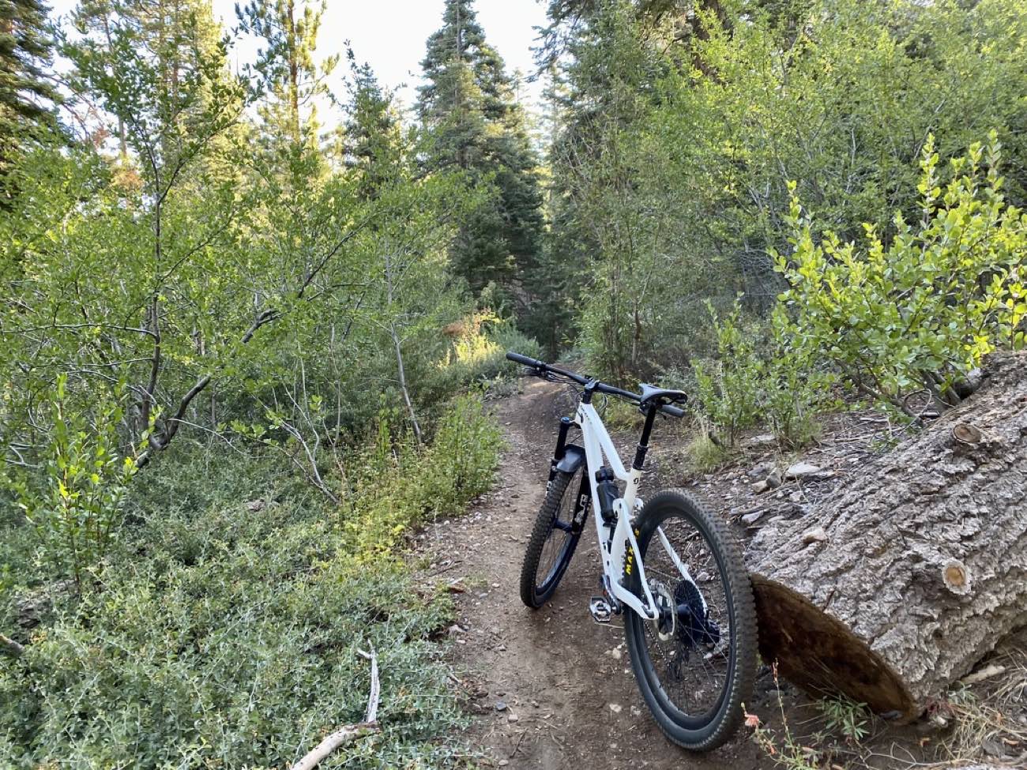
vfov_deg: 53.1
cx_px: 514
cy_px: 385
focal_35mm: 26
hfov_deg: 67.3
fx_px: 771
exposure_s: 1/121
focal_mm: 4.25
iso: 100
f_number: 1.8
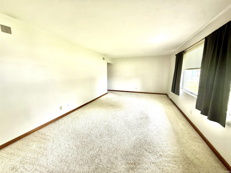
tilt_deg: -8.9
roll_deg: -0.2
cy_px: 86
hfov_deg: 102.1
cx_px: 116
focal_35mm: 14
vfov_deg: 85.7
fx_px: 93
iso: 160
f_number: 2.2
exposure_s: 1/99
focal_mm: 2.22
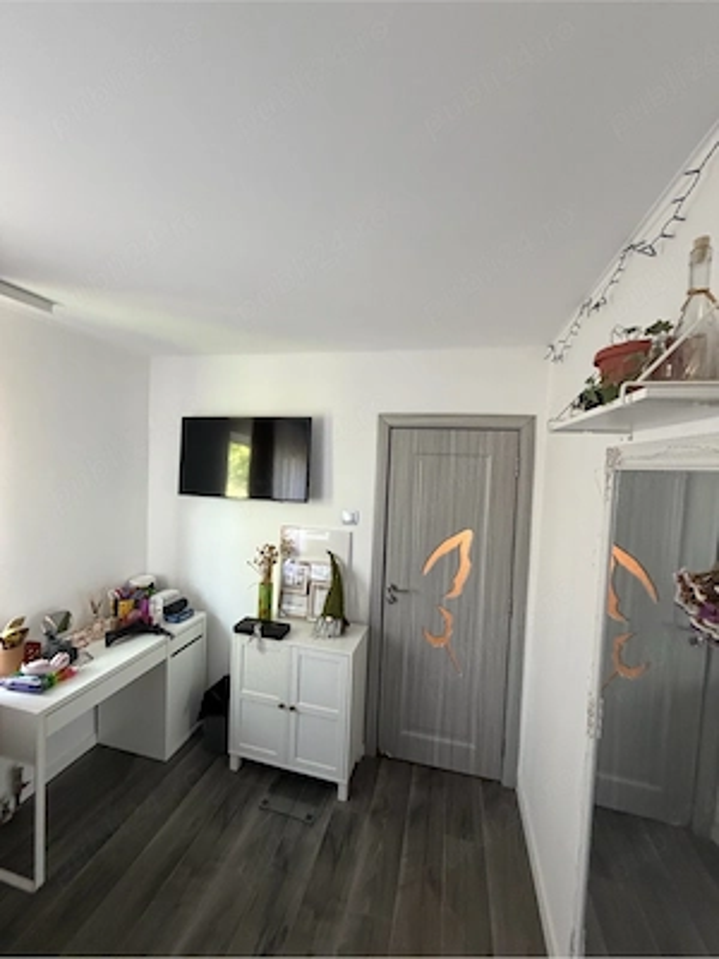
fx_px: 388
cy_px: 480
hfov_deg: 85.7
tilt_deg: -1.8
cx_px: 360
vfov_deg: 102.1
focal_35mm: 14
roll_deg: -1.8
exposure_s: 1/60
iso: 400
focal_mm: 2.22
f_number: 2.2
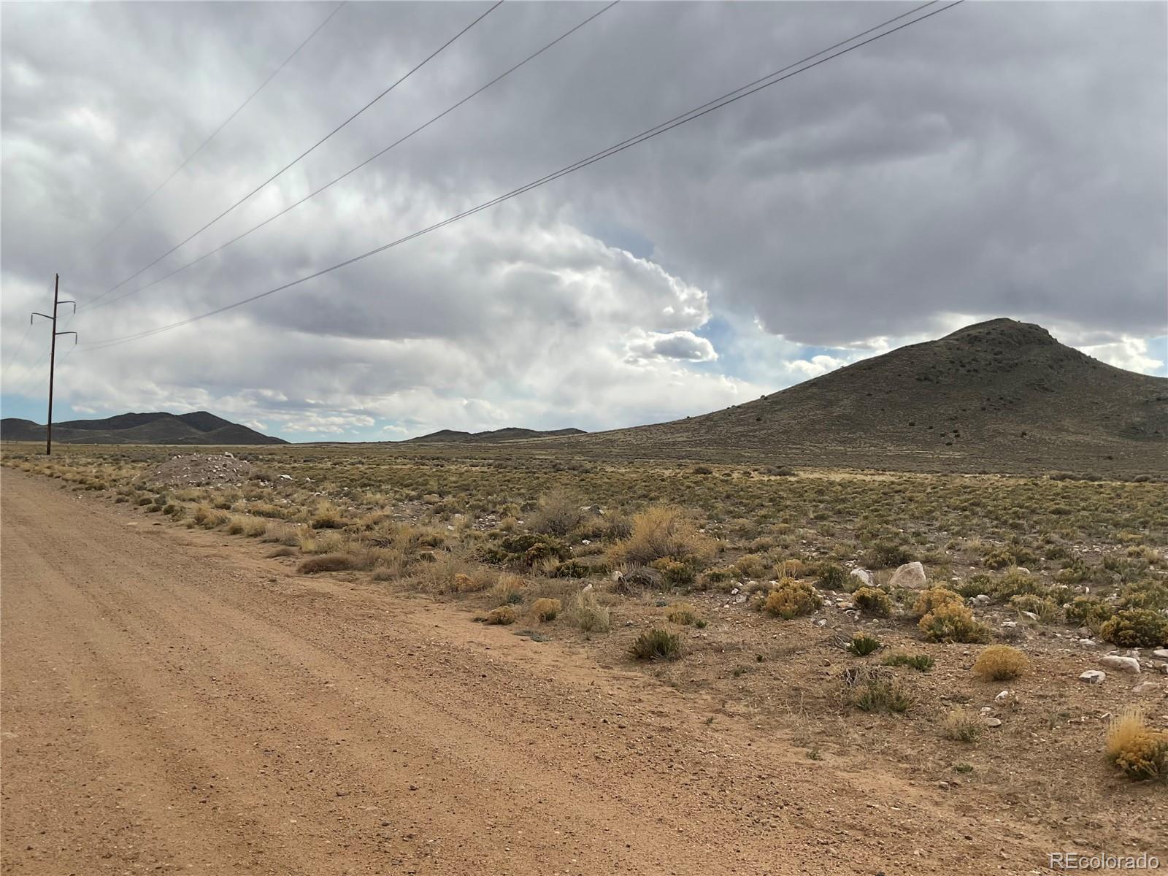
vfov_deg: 48.2
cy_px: 438
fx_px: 979
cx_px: 584
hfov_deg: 61.7
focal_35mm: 29
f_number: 1.8
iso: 16
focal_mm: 3
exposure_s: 1/2959
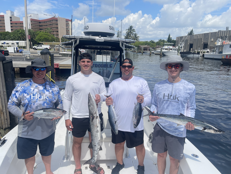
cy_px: 87
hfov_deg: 67.3
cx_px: 116
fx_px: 174
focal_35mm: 26
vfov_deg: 53.1
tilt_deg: -14.2
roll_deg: +0.1
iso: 32
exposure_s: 1/3663
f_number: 1.6
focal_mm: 5.1
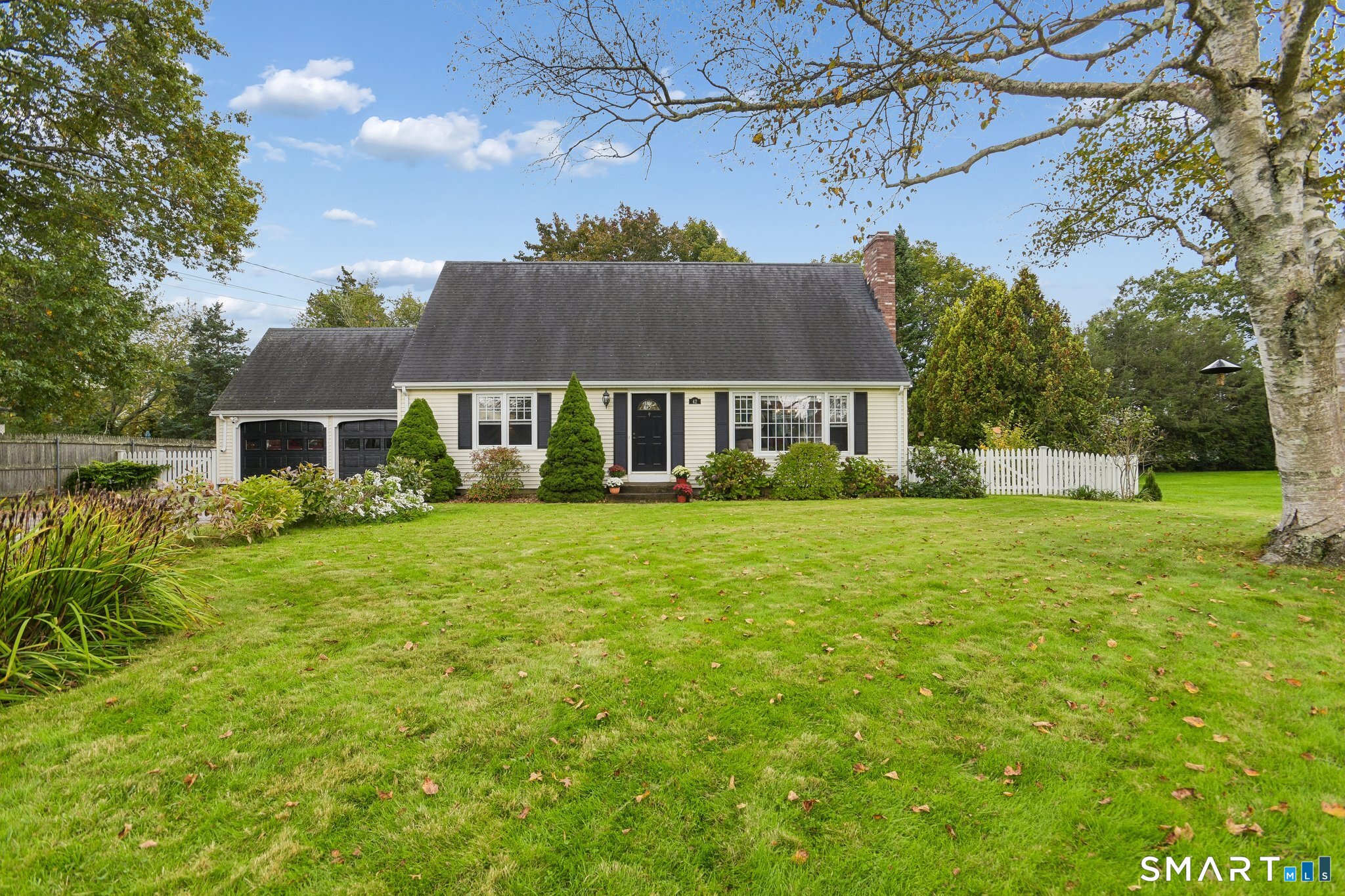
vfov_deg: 70.4
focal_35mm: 17
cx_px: 672
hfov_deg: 93.3
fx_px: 635
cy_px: 448
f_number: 11
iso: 400
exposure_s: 1/125
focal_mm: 17
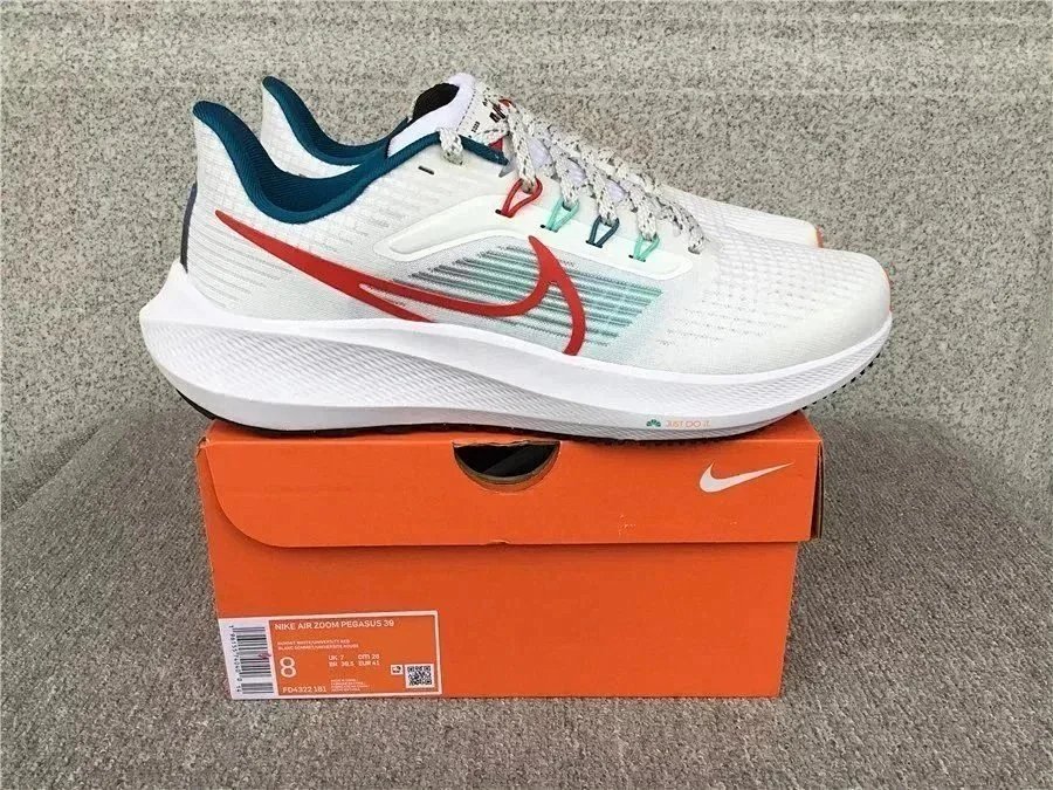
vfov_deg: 45.4
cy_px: 395
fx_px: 943
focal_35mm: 31
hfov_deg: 58.4
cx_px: 526
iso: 32
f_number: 2.4
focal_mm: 3.3
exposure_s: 1/100
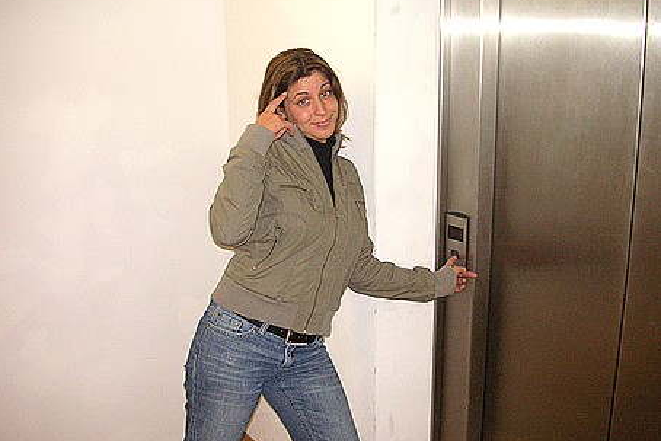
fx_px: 716
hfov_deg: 49.5
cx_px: 329
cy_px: 229
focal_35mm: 39
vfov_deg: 34.2
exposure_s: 1/45
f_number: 2.8
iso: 160
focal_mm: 6.1
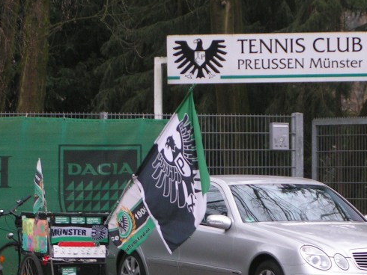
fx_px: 2164
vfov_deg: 7.3
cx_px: 194
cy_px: 205
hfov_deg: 9.7
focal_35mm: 204
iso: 100
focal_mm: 19.1
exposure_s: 1/125
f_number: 3.5
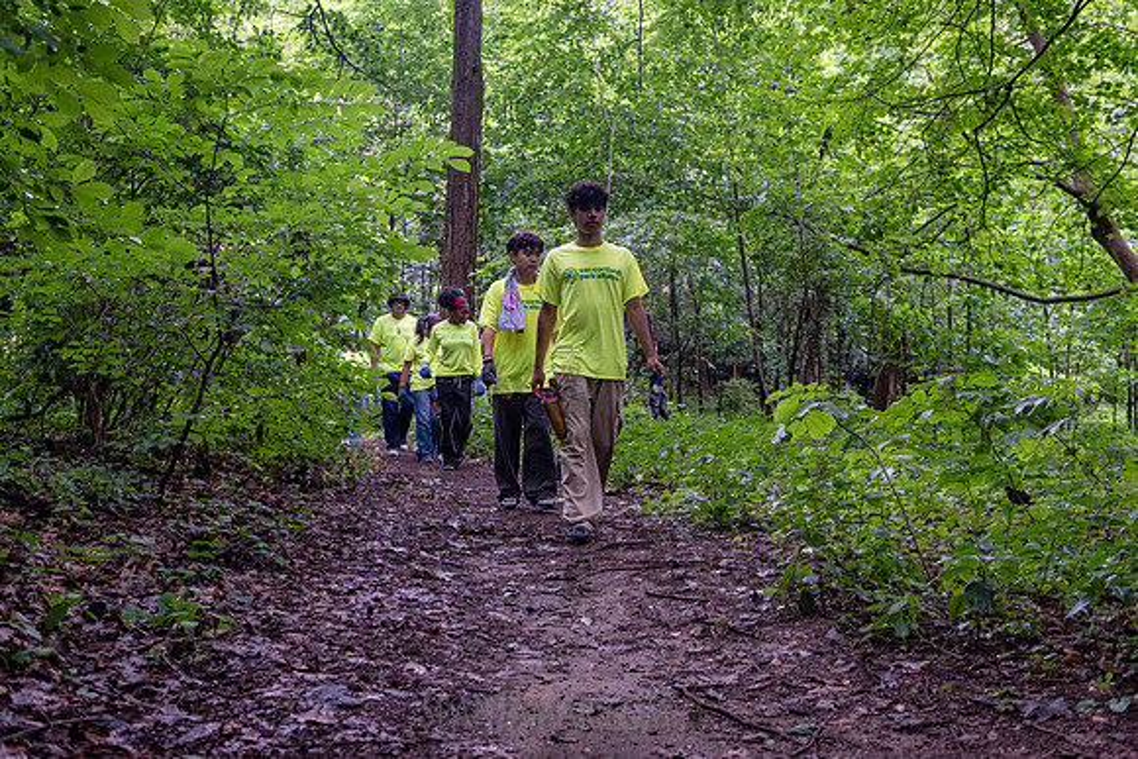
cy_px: 380
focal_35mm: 38
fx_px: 1217
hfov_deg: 50.1
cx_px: 569
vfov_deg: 34.6
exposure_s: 1/320
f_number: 3.5
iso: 2000
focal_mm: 38
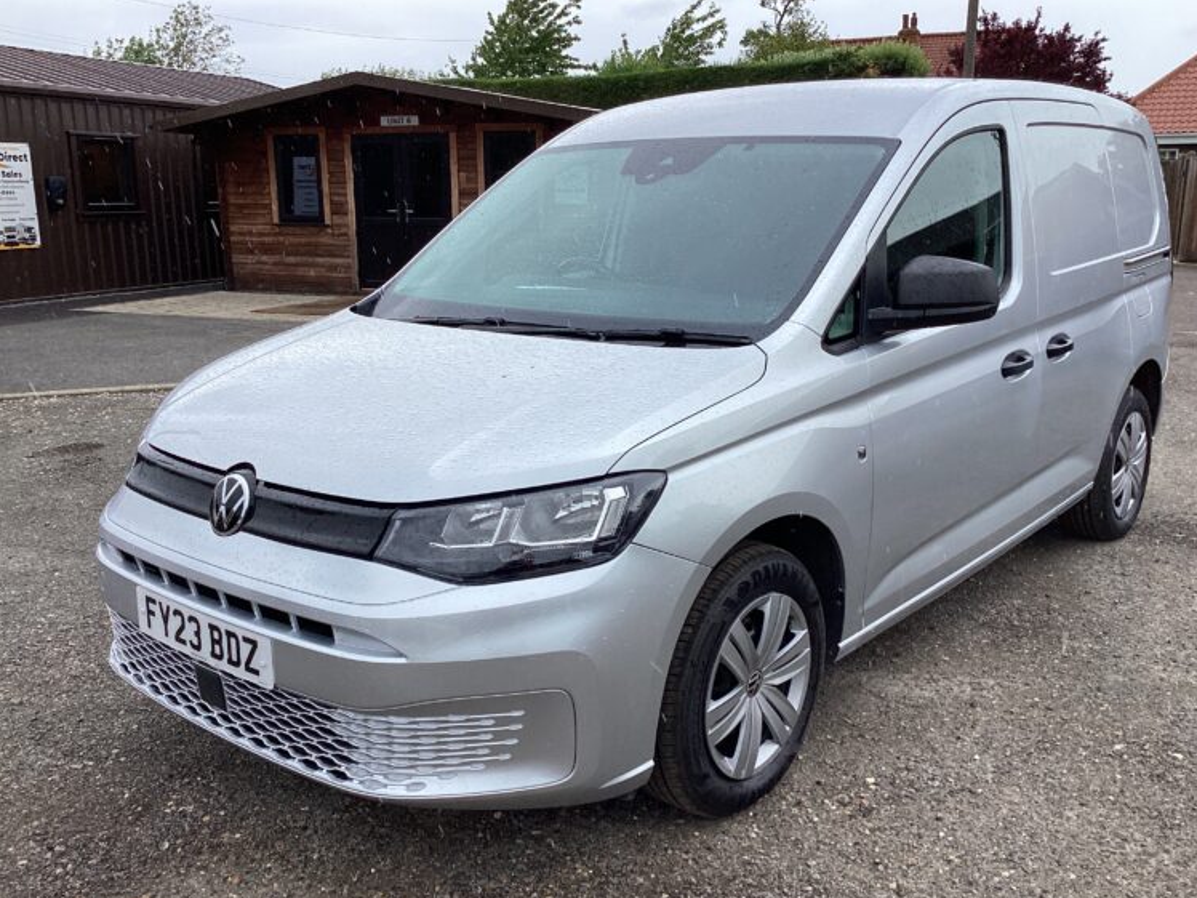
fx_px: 1141
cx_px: 608
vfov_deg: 42.9
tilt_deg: -13.1
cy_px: 473
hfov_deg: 55.4
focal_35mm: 33
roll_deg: -0.2
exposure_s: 1/562
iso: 25
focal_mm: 3.3
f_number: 2.4
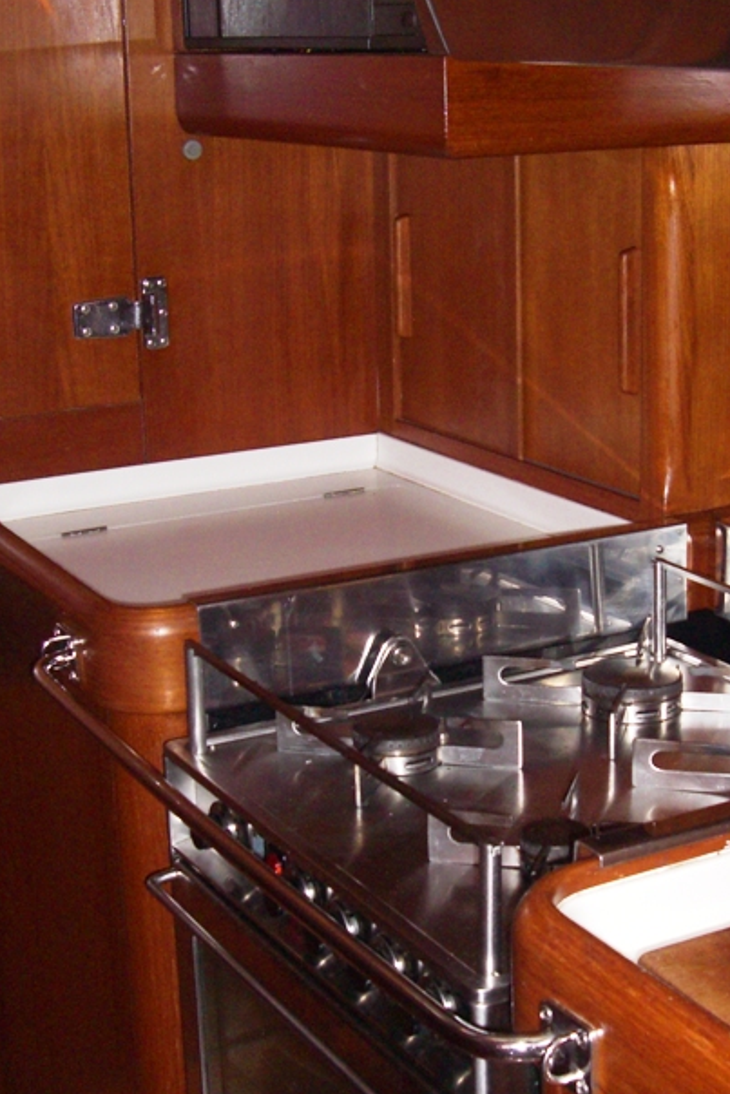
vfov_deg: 30.1
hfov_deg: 20.3
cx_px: 480
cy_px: 578
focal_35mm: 67
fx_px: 2037
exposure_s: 1/60
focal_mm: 7.9
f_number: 2.8
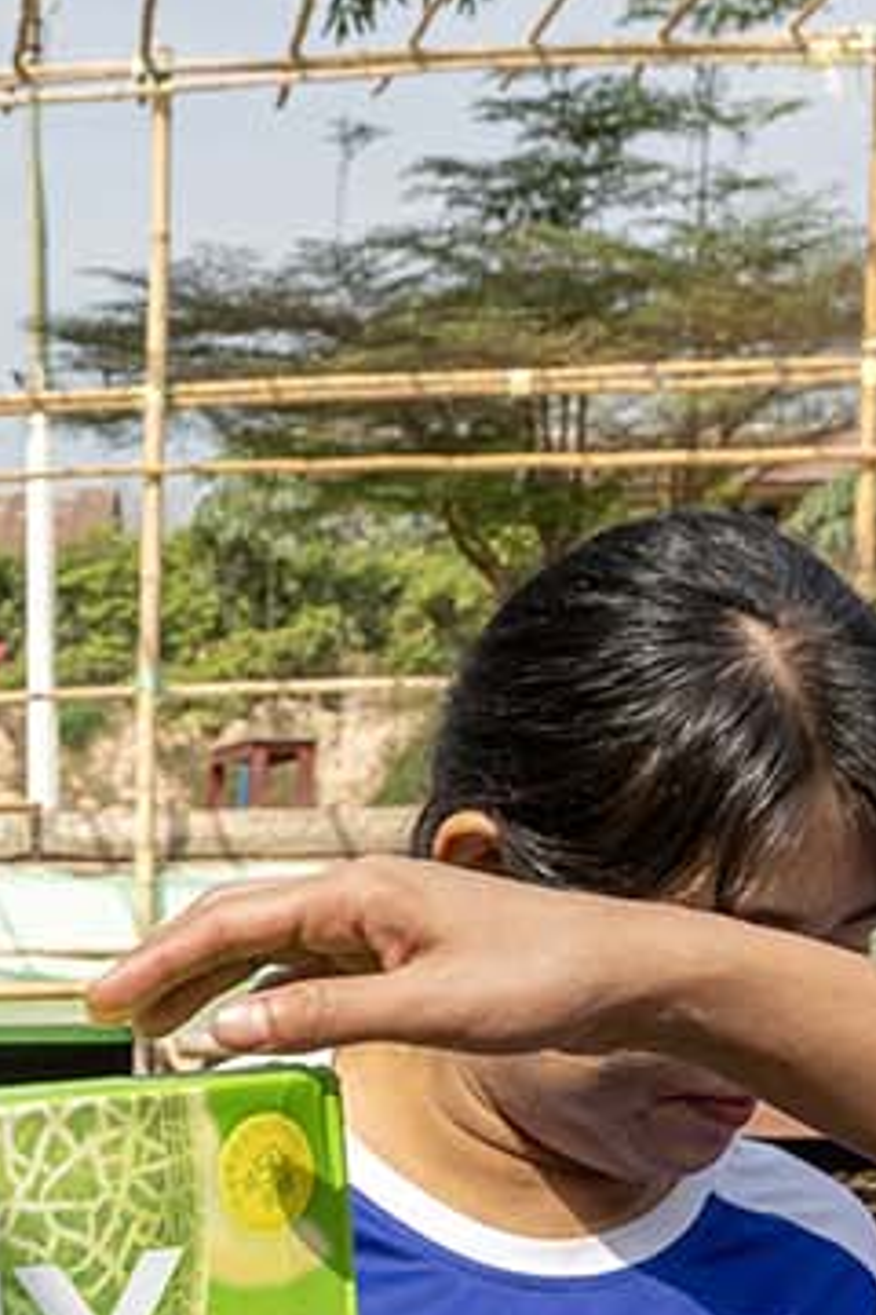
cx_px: -277
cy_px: 1388
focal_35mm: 116
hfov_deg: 11.5
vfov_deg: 17.2
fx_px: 4234
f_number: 8
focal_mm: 29
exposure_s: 1/320
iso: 220
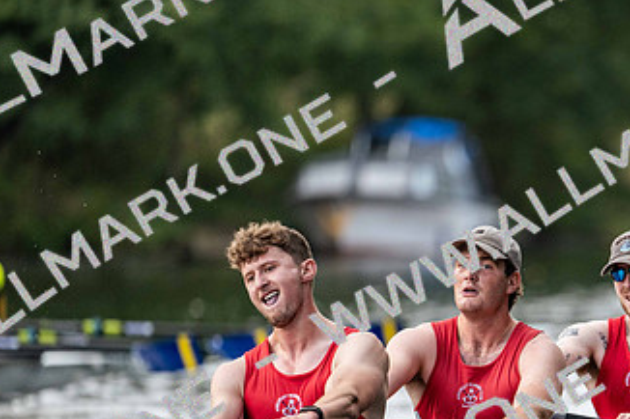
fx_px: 12436
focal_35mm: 711
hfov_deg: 2.9
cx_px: 547
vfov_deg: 1.9
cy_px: 351
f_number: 4.5
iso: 1000
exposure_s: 1/2500
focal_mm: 400
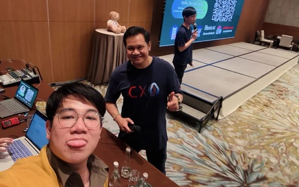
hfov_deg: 72.5
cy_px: 80
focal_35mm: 25
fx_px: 204
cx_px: 147
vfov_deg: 49.1
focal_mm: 2.69
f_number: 1.9
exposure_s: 1/50
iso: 250
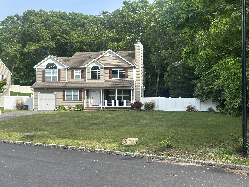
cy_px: 94
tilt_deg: +0.4
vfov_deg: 30.3
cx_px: 124
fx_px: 345
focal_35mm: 48
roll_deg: -0.6
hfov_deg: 39.7
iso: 80
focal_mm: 6.86
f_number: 1.78
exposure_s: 1/1953
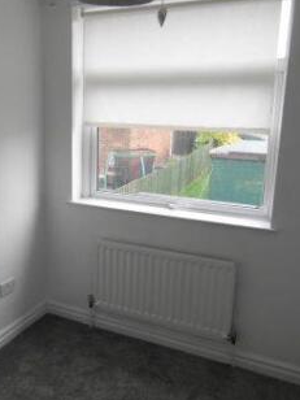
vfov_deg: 55.4
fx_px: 381
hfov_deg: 41.5
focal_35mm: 33
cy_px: 198
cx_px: 71
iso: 200
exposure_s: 1/30
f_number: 3.2
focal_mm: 4
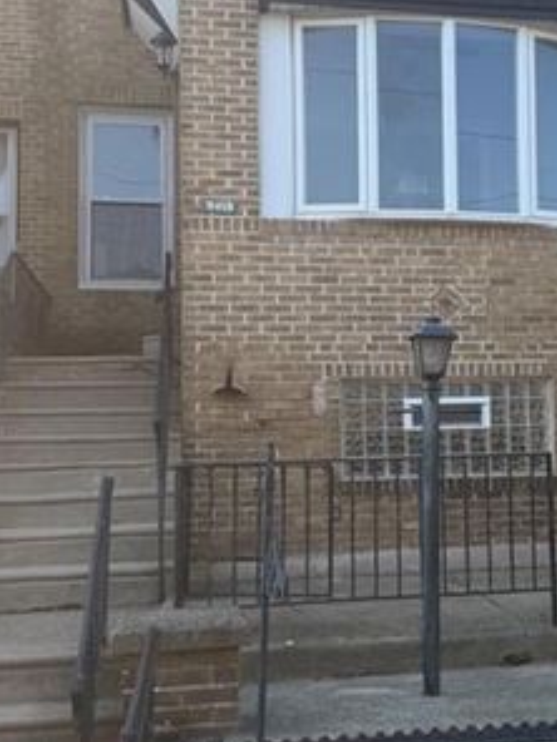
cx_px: 444
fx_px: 1159
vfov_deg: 35.5
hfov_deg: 26.5
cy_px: 370
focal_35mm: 54
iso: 80
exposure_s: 1/1106
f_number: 1.78
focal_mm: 6.76
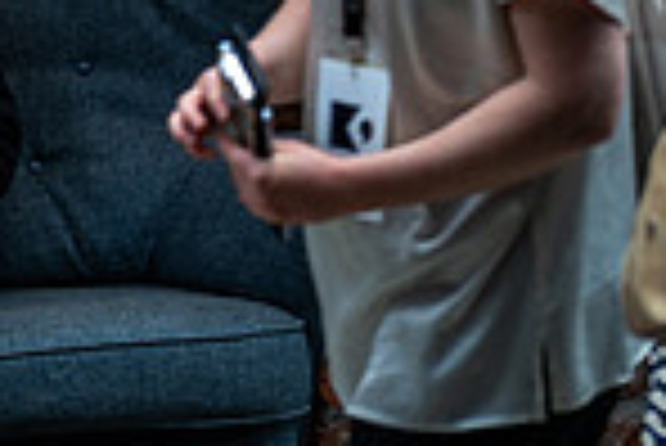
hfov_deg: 5.9
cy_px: -212
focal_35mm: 346
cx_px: -432
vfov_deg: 4.0
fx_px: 6407
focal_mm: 76
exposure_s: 1/200
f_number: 2.8
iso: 200
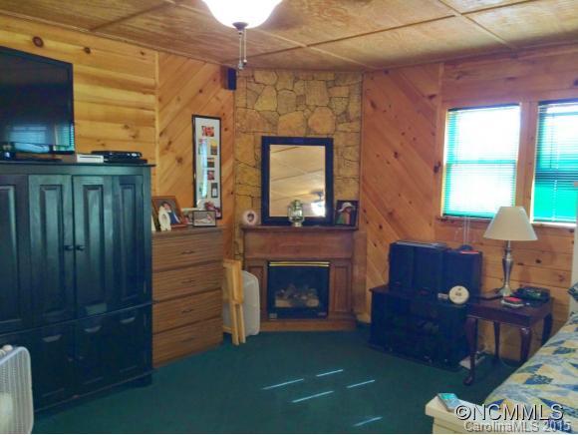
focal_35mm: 30
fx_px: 501
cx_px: 289
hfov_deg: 59.9
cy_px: 218
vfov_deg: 46.9
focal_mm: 4.12
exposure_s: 1/20
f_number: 2.2
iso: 100
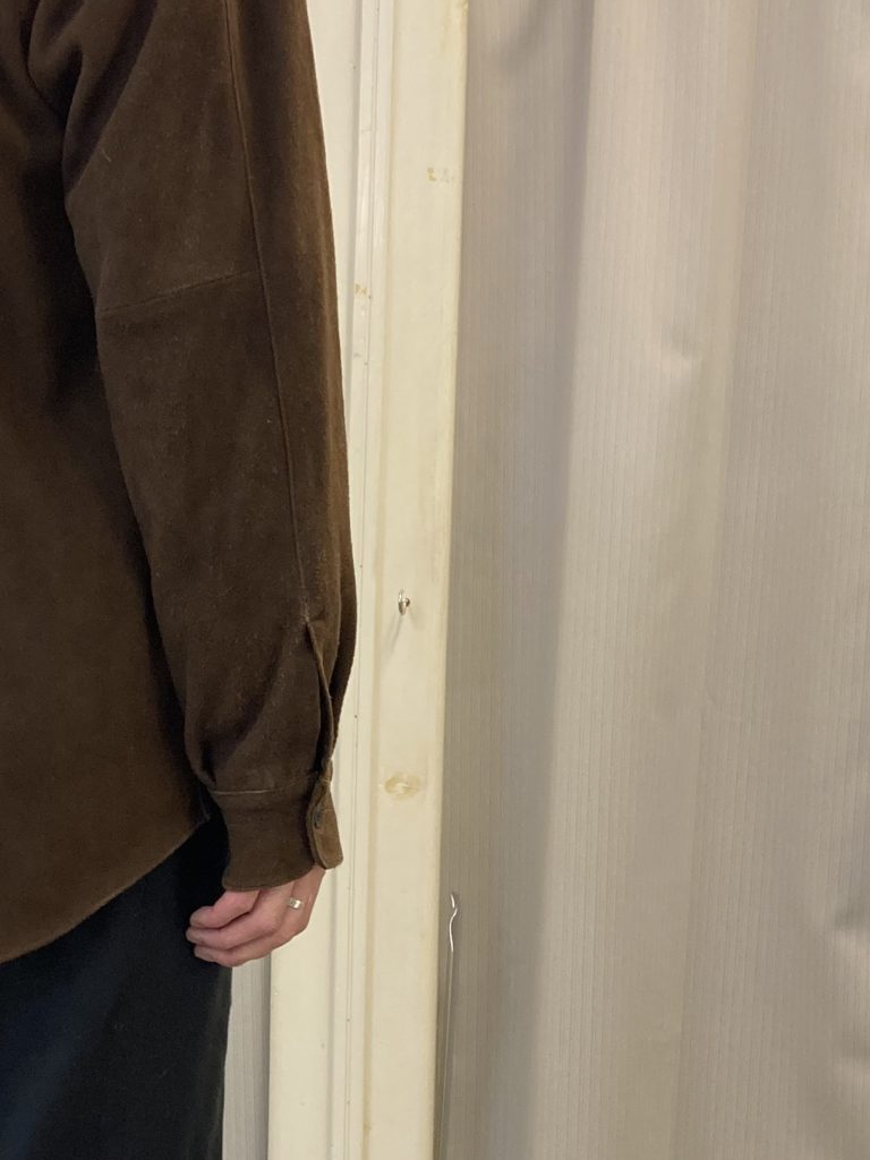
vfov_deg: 27.4
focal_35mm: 70
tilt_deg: -5.4
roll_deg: +0.0
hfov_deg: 20.1
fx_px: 2346
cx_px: -72
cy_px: 868
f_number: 1.8
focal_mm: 3.99
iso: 64
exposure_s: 1/50
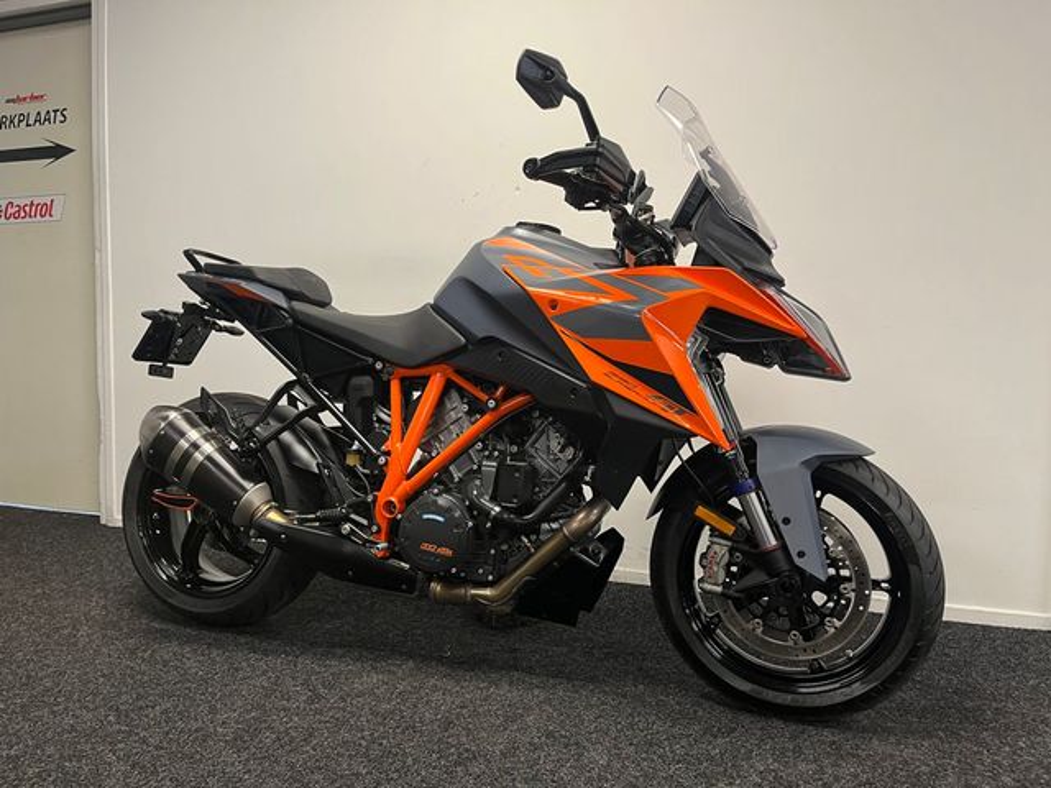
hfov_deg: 67.3
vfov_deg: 53.1
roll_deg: -0.1
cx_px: 526
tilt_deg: -3.6
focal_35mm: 26
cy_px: 394
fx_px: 789
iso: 100
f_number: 1.6
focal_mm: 5.1
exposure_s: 1/50
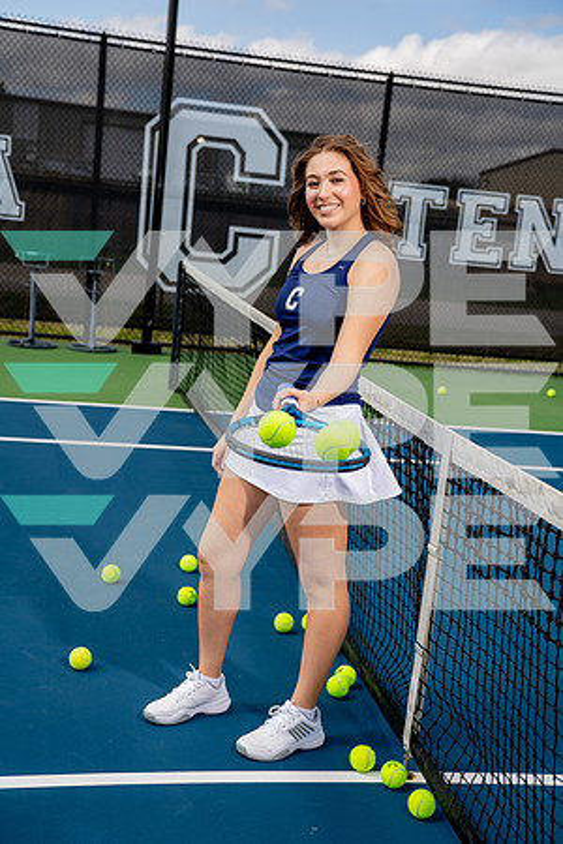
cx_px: 282
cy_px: 422
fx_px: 1102
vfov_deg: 41.9
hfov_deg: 28.6
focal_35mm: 47
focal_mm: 47
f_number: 4
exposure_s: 1/800
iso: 100
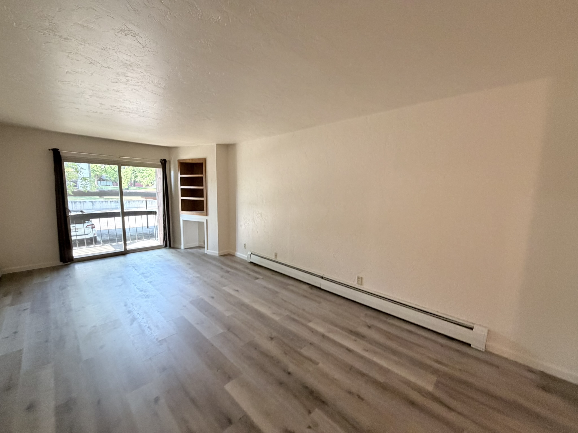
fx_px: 234
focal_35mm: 14
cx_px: 289
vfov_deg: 85.7
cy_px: 216
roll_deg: -1.1
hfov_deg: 102.1
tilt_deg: -7.4
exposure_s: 1/60
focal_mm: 2.22
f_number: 2.2
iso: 320
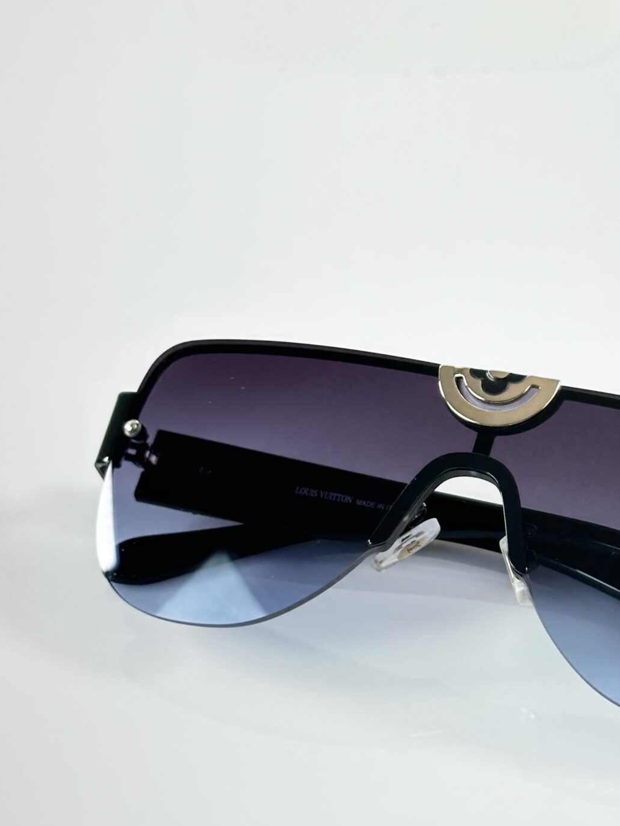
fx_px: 2125
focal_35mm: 89
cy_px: 504
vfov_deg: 22.0
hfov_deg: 16.5
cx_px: 504
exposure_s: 1/100
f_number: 1.78
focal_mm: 6.86
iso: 80
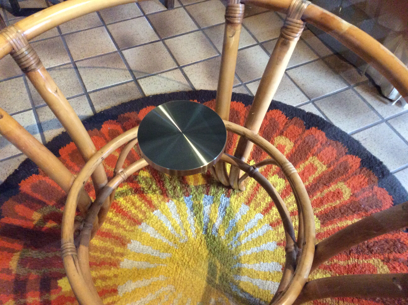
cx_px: 204
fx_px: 377
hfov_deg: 56.9
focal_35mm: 32
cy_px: 152
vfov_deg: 44.1
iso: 320
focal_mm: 3.3
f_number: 2.4
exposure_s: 1/25
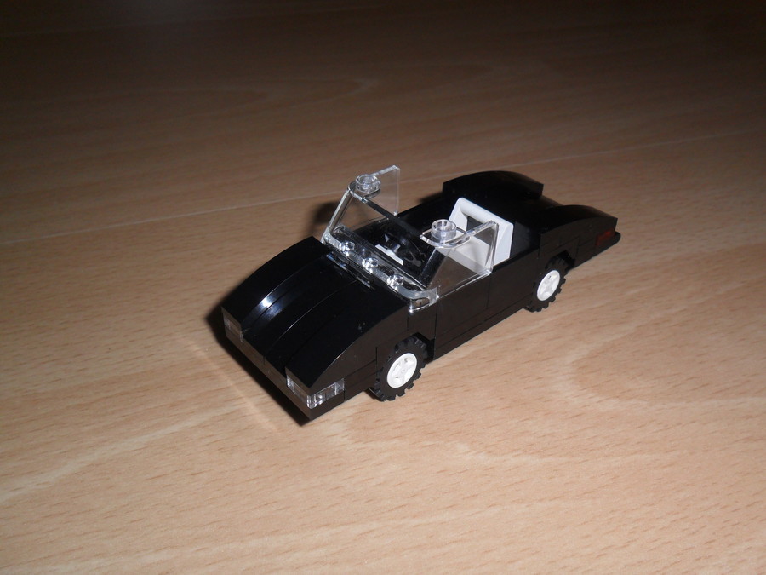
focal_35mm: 32
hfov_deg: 56.8
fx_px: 708
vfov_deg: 44.2
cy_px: 288
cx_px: 383
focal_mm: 5.7
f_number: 9.4
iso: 100
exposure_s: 1/45
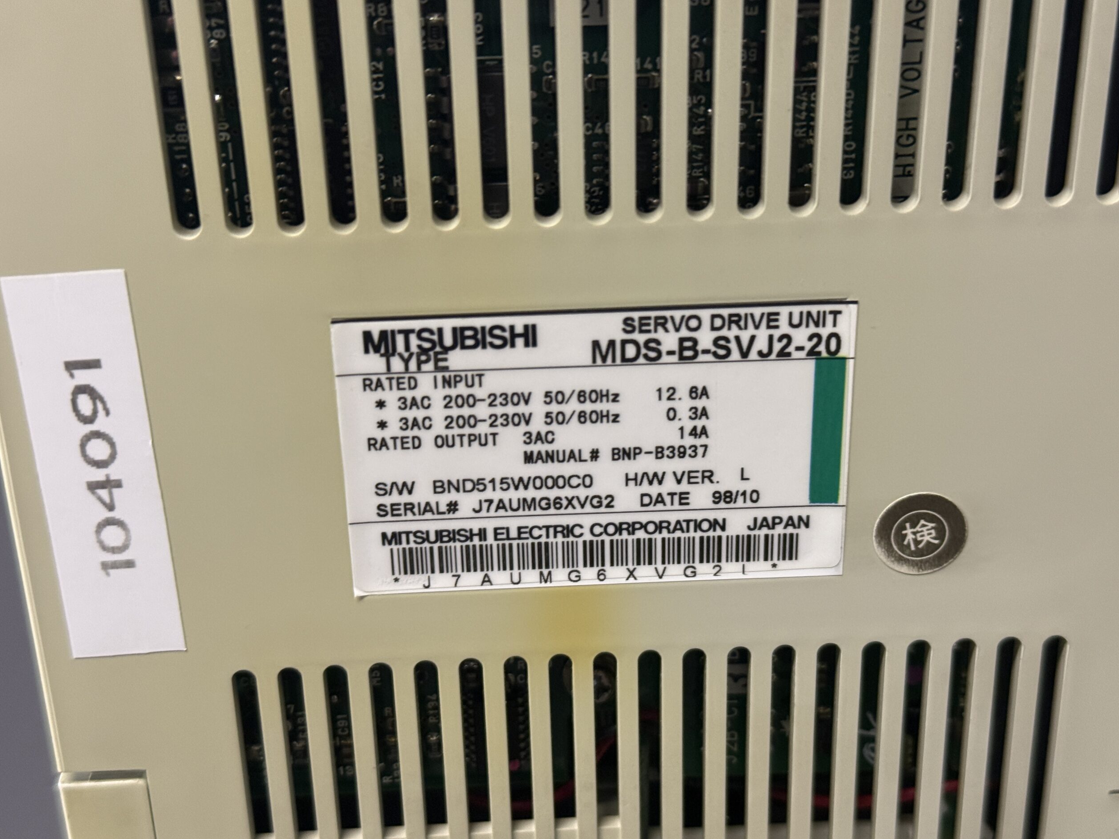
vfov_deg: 29.7
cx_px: 556
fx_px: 1584
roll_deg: +2.4
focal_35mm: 49
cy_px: 421
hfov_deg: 38.9
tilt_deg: -24.7
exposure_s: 1/50
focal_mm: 6.76
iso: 200
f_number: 1.78
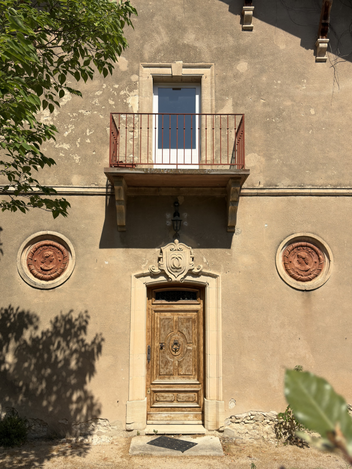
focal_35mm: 32
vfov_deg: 56.8
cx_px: 176
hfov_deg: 44.1
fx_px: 434
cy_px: 234
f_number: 1.6
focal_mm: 6
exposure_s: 1/4167
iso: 32
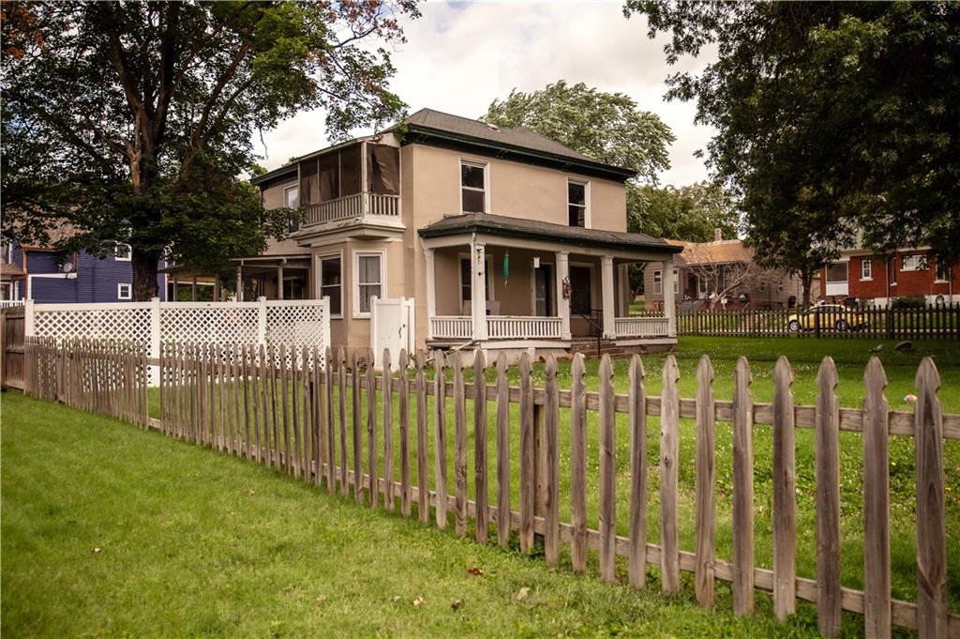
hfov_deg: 62.0
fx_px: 799
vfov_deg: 43.5
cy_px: 320
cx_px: 480
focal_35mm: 30
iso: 100
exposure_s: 1/2000
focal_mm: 30
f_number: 2.8
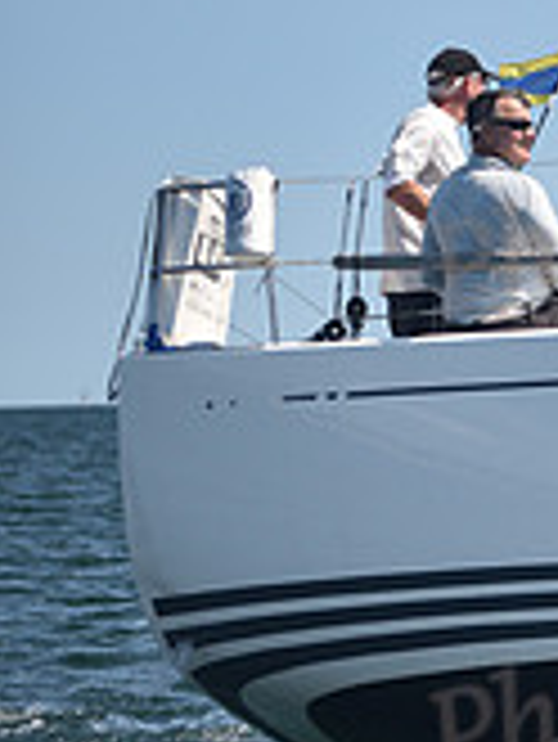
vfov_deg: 5.9
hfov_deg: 4.3
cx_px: 1300
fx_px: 7255
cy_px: 367
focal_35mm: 338
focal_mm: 100
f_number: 2.8
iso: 250
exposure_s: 1/2000
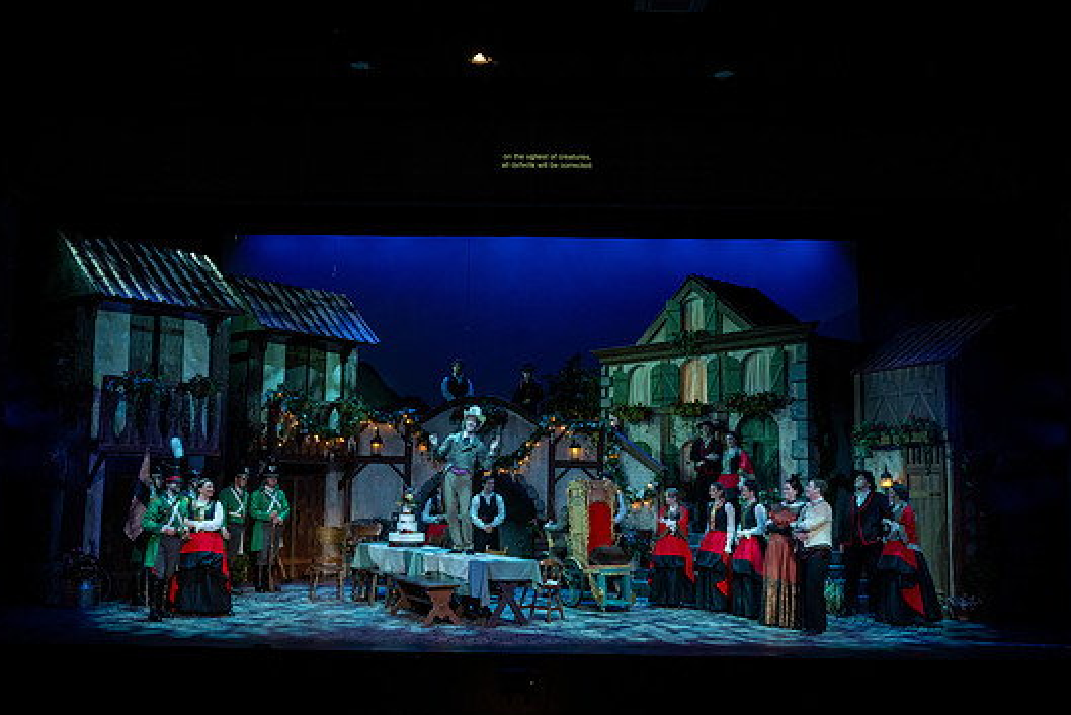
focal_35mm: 34
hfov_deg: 55.8
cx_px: 530
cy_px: 388
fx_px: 1012
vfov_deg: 38.9
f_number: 5.6
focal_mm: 31
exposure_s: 1/160
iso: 1600
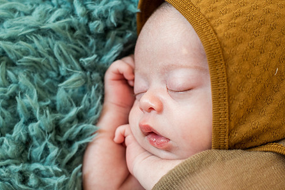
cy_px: 104
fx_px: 515
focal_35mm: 65
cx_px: 142
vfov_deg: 20.9
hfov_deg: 30.9
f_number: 3.2
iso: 800
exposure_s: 1/160
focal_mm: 50
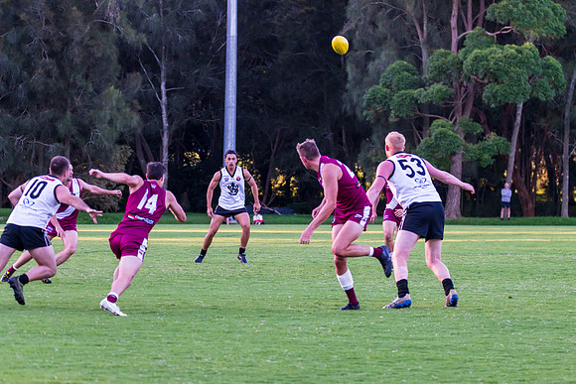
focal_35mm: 170
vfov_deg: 8.1
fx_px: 2714
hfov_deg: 12.1
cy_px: 170
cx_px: 324
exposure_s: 1/400
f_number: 5.6
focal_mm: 150
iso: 1600
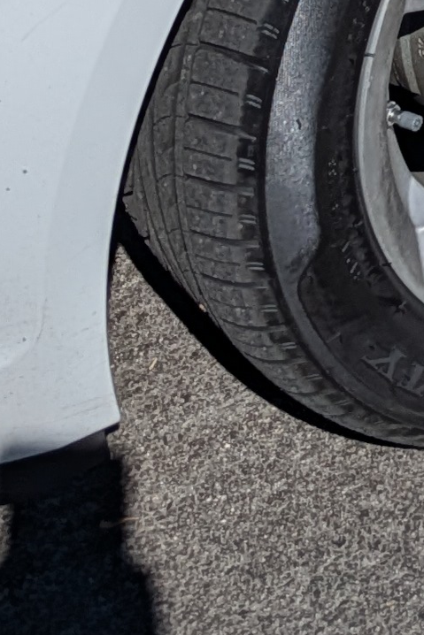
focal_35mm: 142
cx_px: 1328
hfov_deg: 8.1
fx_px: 2507
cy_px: -810
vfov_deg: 12.1
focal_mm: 6.9
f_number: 1.68
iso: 21
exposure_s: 1/26316
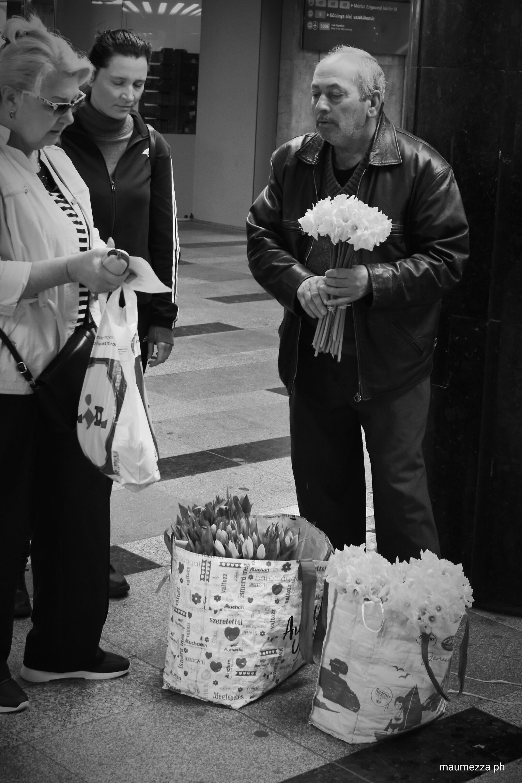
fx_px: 1109
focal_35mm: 51
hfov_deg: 26.5
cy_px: 392
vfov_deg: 38.9
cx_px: 261
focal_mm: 34
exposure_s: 1/125
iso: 800
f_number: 4
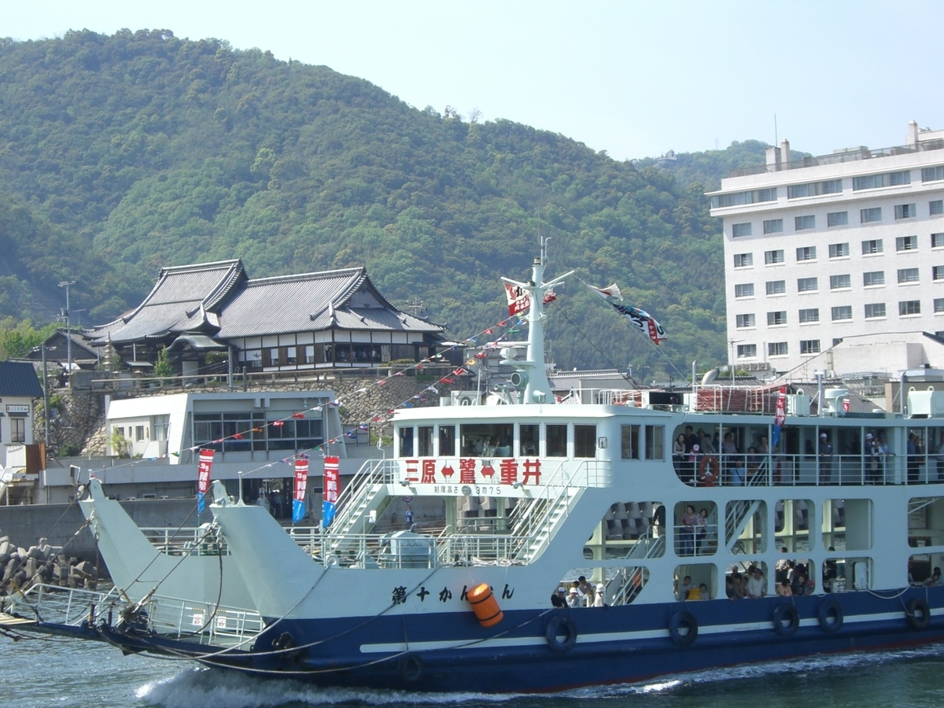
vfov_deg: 18.7
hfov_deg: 24.7
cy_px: 354
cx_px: 472
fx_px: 2154
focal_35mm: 79
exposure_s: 1/200
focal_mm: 12.8
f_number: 6.5
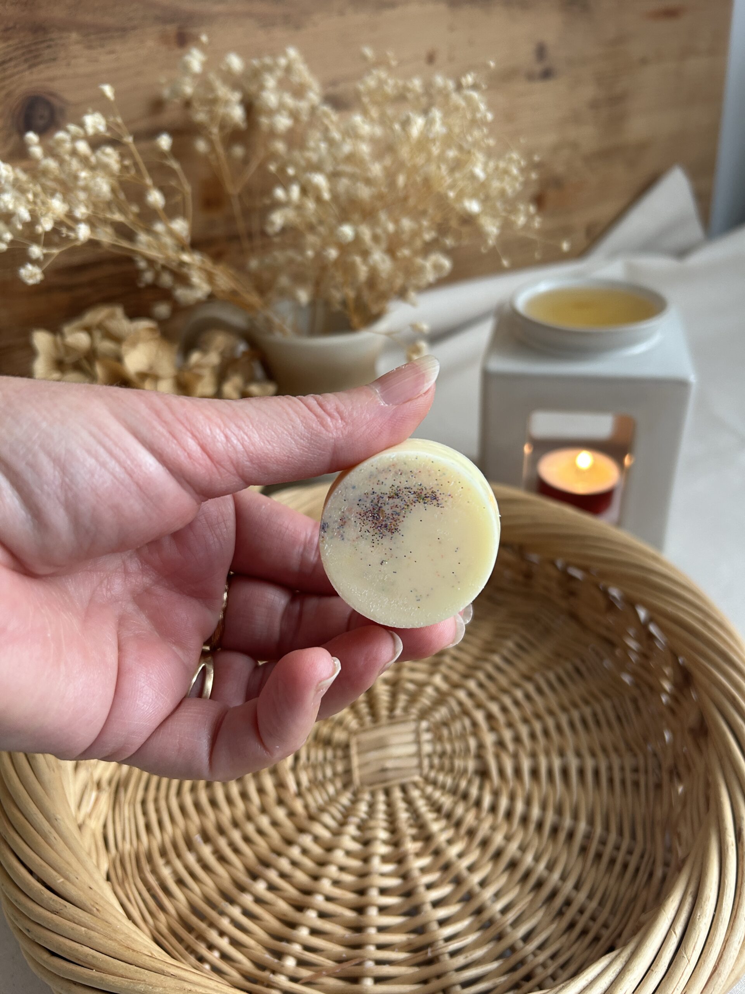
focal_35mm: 26
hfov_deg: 53.1
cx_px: 372
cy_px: 497
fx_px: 746
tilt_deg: -34.0
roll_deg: +3.0
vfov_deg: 67.3
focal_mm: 5.7
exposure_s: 1/87
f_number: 1.5
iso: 125
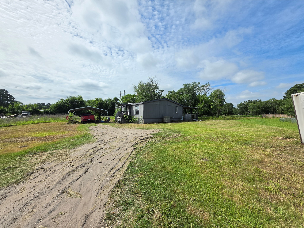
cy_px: 114
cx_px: 152
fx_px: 114
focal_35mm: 13
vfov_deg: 89.9
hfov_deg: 106.2
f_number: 1.9
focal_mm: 2.2
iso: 32
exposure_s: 1/3264
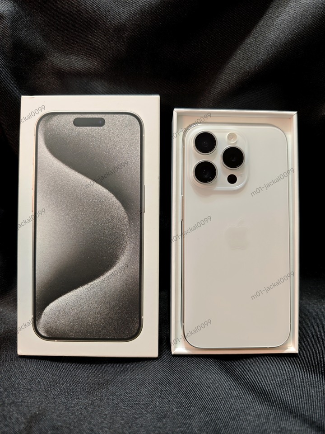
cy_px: 217
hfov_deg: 58.9
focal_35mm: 23
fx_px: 288
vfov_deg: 73.9
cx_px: 162
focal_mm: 6.55
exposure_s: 1/60.2
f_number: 1.62
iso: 400
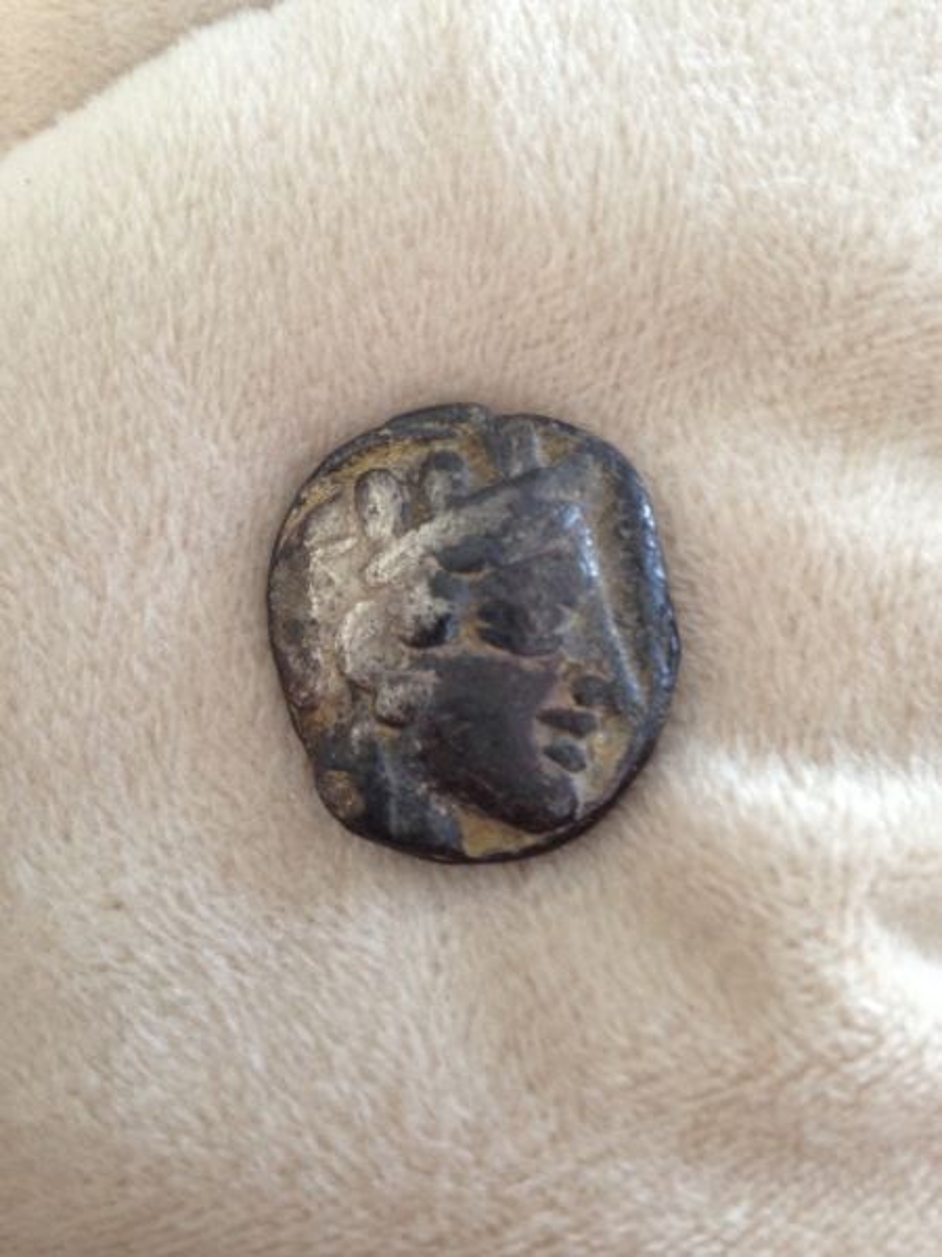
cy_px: 628
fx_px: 1197
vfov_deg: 55.4
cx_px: 471
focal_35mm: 33
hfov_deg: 42.9
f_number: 2.4
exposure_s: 1/20
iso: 160
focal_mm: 4.12
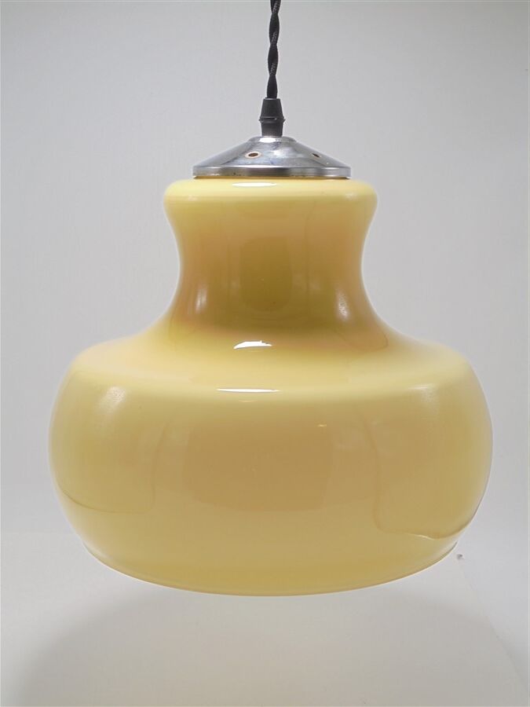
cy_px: 354
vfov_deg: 38.9
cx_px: 265
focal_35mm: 49
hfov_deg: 29.7
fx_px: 1000
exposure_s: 1/30
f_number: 4.8
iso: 100
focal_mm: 8.9
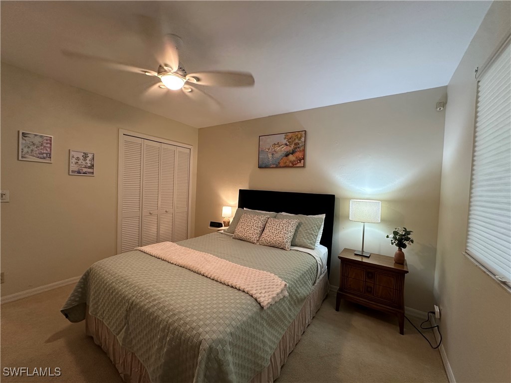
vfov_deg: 85.7
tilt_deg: -0.6
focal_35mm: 14
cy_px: 192
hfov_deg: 102.1
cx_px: 256
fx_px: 207
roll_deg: -2.3
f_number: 2.2
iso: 200
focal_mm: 2.22
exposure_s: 1/60
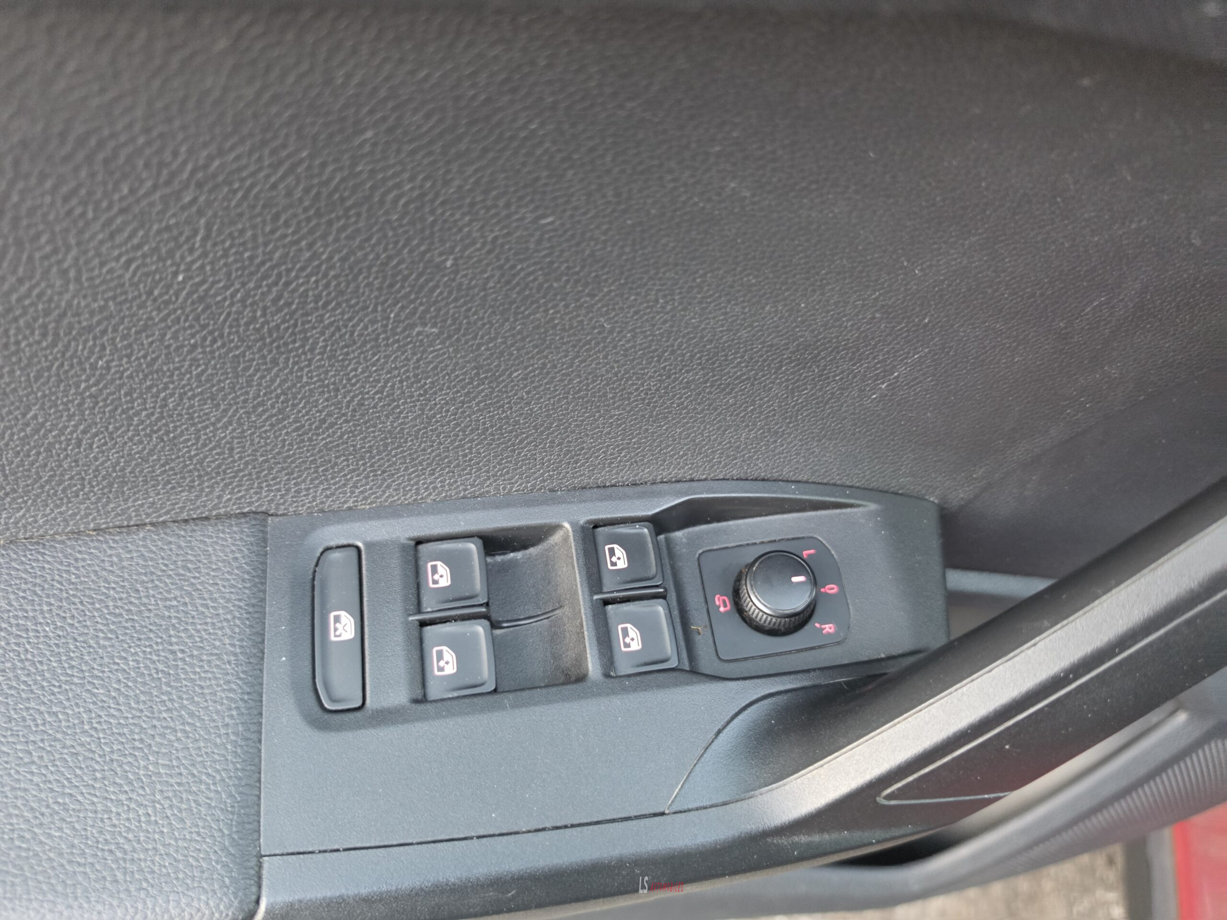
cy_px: 460
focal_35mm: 23
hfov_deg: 73.9
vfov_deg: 58.9
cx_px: 614
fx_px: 815
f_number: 1.4
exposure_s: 1/120
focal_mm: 6.5
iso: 1000
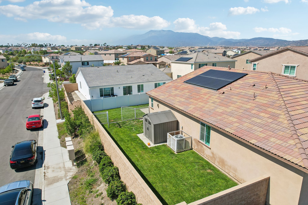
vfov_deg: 57.2
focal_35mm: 22
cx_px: 154
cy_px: 102
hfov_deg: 78.6
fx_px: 188
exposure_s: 1/2500
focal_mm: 8.4
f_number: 2.8
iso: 100
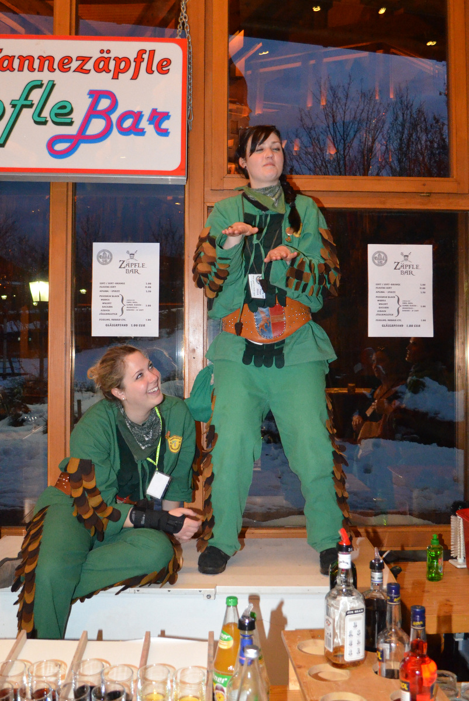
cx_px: 234
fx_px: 527
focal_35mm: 27
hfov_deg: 48.0
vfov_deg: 67.3
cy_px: 350
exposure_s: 1/60
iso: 3200
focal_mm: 18
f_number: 4
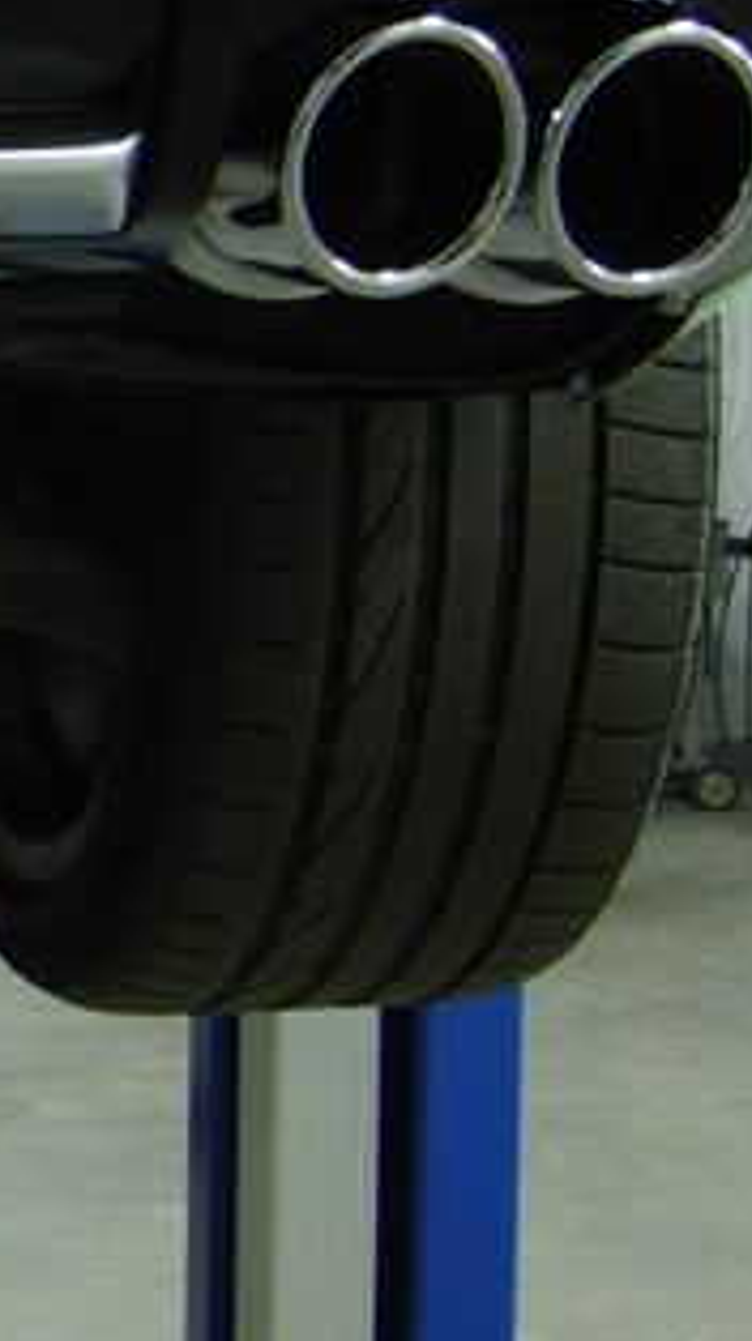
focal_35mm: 128
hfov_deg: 8.4
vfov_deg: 16.7
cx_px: -1282
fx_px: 4550
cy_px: 401
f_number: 2.7
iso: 72
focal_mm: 7.5
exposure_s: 1/4
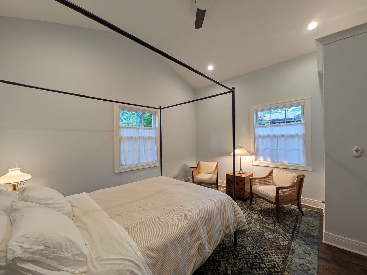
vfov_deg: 85.7
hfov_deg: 102.1
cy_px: 138
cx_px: 184
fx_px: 148
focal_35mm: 14
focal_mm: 1.85
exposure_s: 1/60
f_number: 2.2
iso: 48
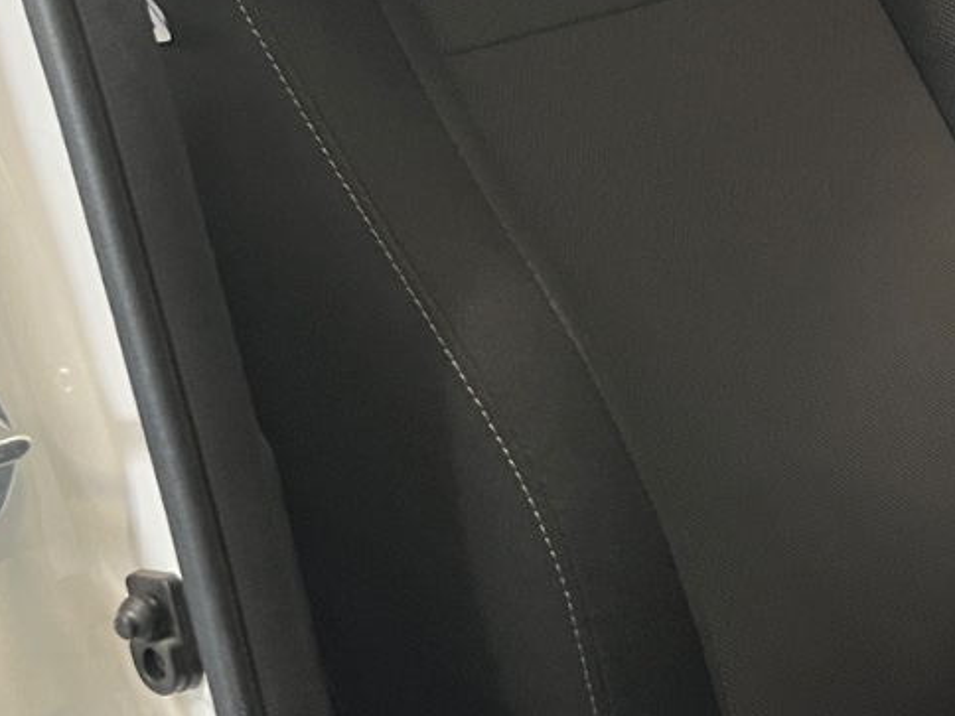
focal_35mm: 86
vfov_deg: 17.1
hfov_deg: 20.6
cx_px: 1273
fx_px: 2373
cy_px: 211
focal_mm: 5.1
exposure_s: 1/25
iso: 500
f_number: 1.6
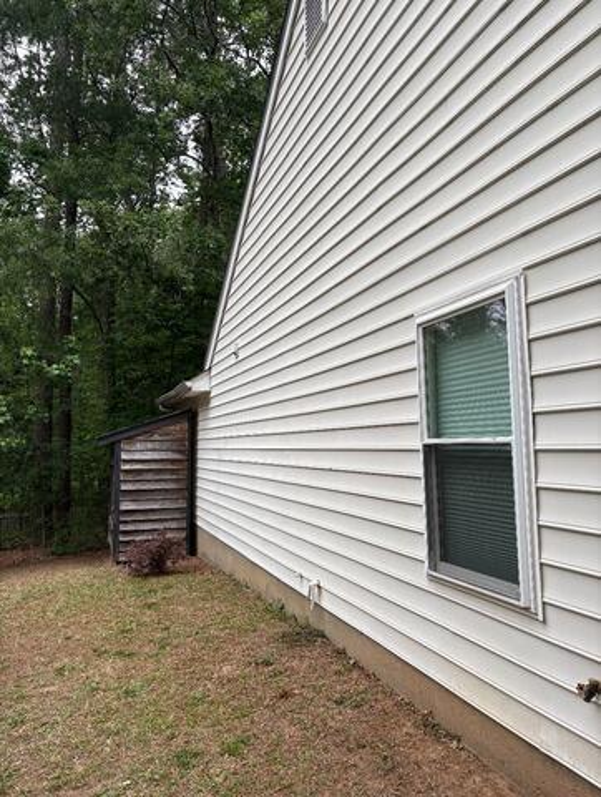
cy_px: 398
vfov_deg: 67.2
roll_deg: +1.6
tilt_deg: +3.2
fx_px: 600
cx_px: 300
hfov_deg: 53.2
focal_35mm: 26
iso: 40
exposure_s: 1/285
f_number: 1.6
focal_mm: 5.96
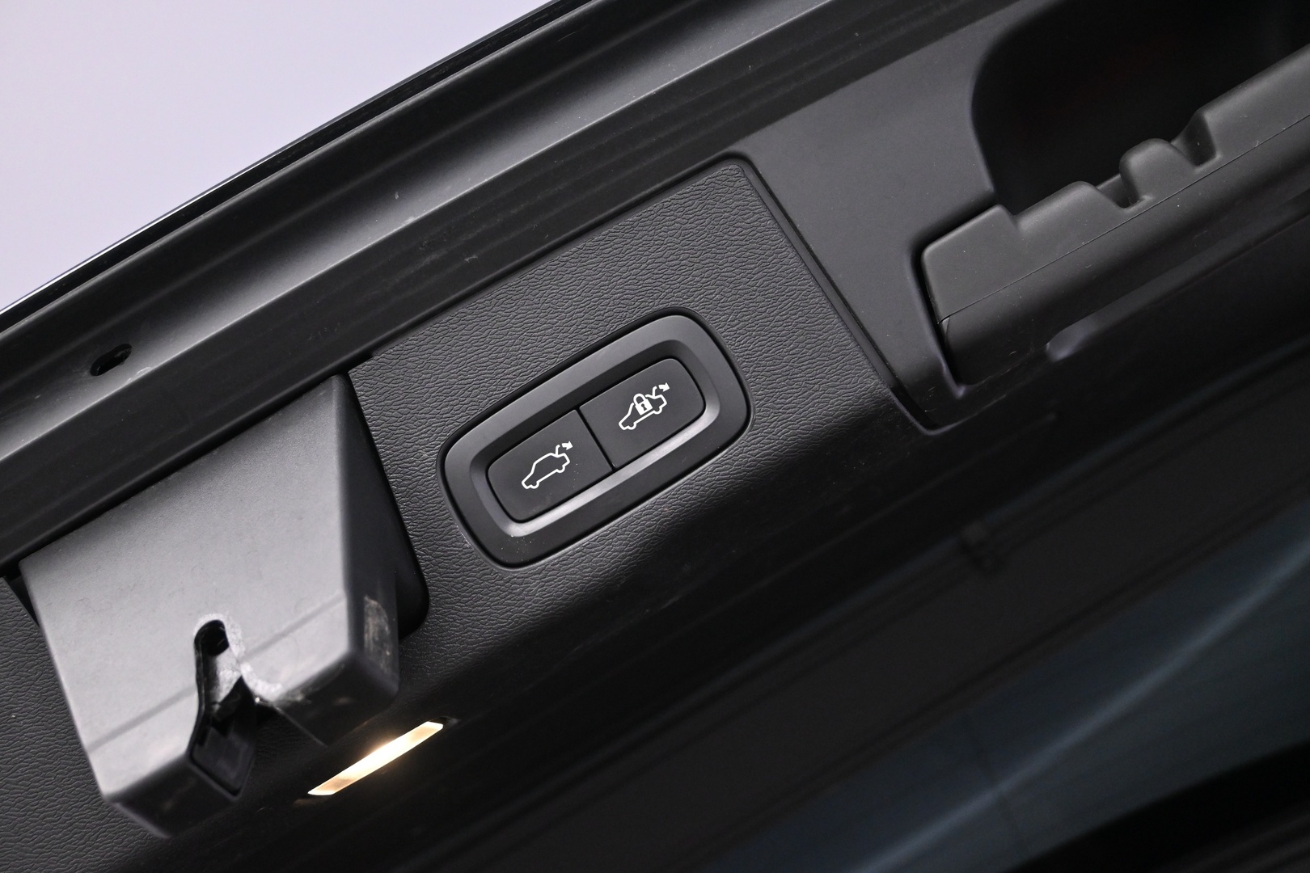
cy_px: 436
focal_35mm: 34
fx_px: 1255
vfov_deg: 38.4
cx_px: 655
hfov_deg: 55.1
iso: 2500
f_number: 4.2
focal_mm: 23
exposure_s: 1/125
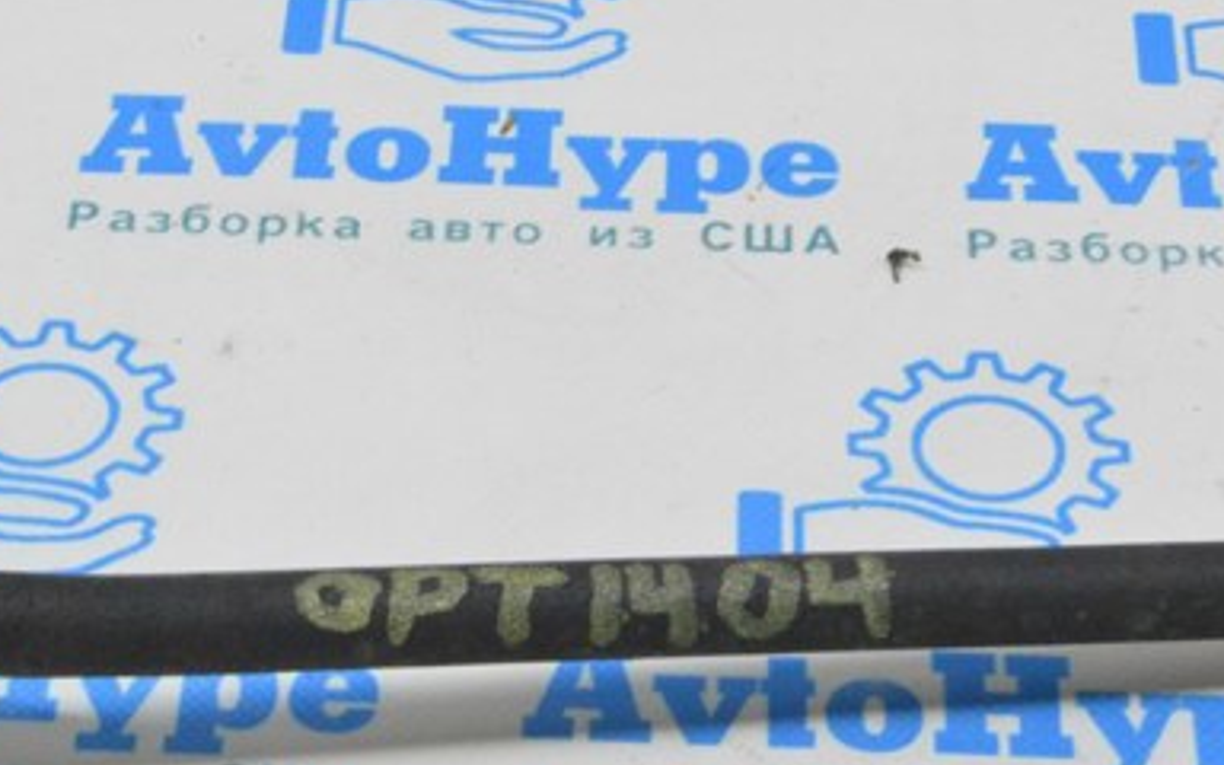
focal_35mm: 122
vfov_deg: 10.7
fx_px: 4070
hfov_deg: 17.1
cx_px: 615
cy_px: 349
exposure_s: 1/20
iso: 6400
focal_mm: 48
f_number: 20
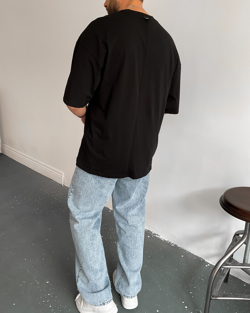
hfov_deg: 47.1
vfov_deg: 57.2
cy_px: 152
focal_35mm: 31
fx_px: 287
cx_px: 124
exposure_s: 1/120
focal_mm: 3
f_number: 1.8
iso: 50
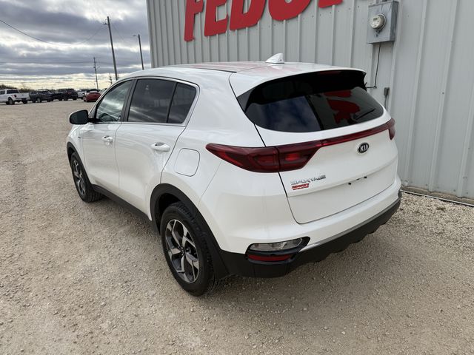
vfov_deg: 56.8
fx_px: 329
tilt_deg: -13.8
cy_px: 178
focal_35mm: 24
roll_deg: +1.4
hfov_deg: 71.6
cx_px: 237
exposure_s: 1/3279
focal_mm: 6.76
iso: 80
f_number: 1.78
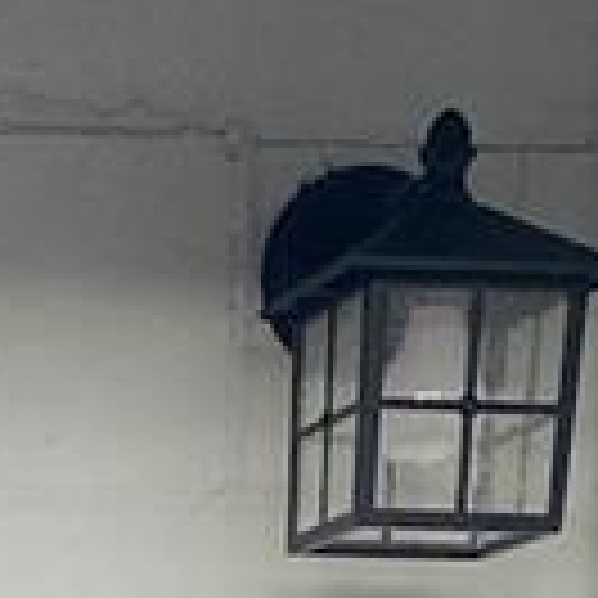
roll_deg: -1.0
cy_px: 1749
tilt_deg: -4.8
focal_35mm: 207
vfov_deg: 7.5
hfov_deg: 7.7
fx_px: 4046
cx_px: -953
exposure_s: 1/108
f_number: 1.8
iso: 125
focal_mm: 4.25
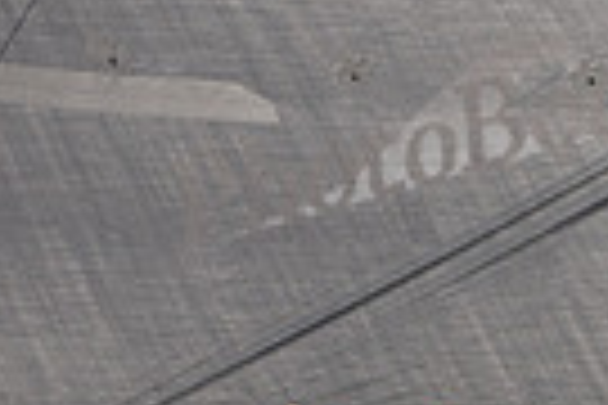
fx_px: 5083
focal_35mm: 301
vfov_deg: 4.5
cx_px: 1045
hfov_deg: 6.7
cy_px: 718
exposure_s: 1/1000
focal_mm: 70
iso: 250
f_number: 3.5
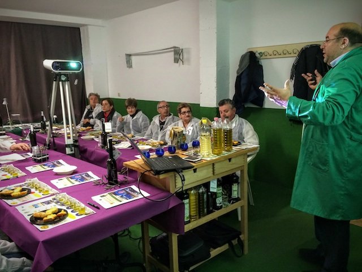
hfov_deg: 61.7
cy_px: 136
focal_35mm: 29
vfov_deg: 48.2
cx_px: 181
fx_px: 303
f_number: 2.2
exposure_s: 1/33
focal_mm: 4.15
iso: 320
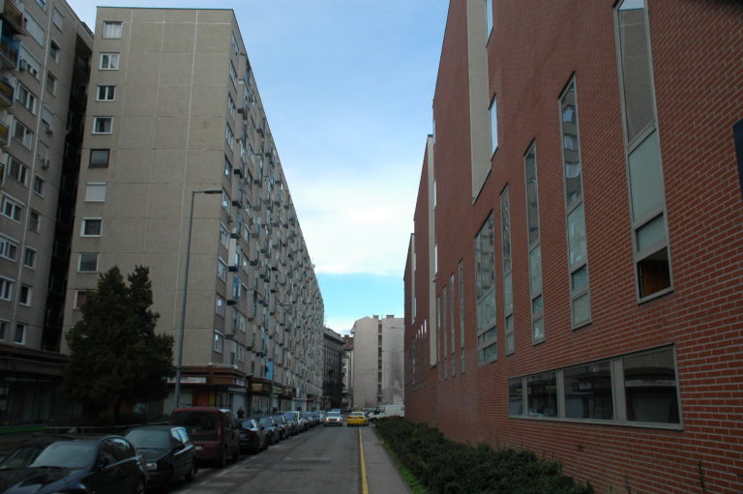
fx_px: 650
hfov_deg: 59.5
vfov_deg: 41.7
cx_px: 372
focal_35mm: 32
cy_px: 247
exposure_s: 1/250
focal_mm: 21
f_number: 10
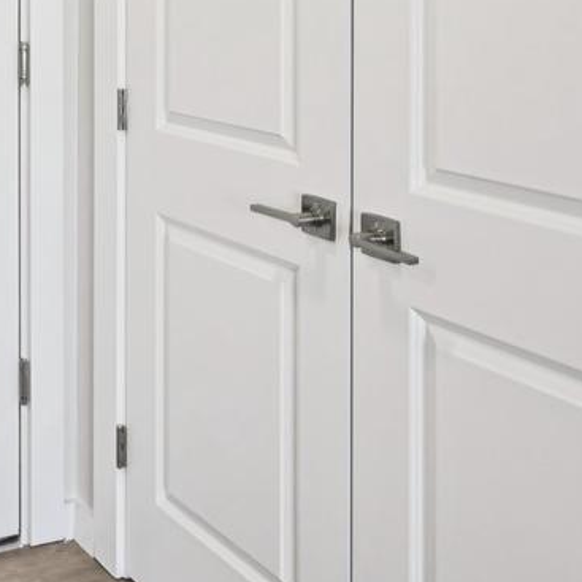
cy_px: -10
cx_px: -173
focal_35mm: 52
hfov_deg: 27.6
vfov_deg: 30.5
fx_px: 983
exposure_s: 1/125
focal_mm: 15.5
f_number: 8
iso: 800
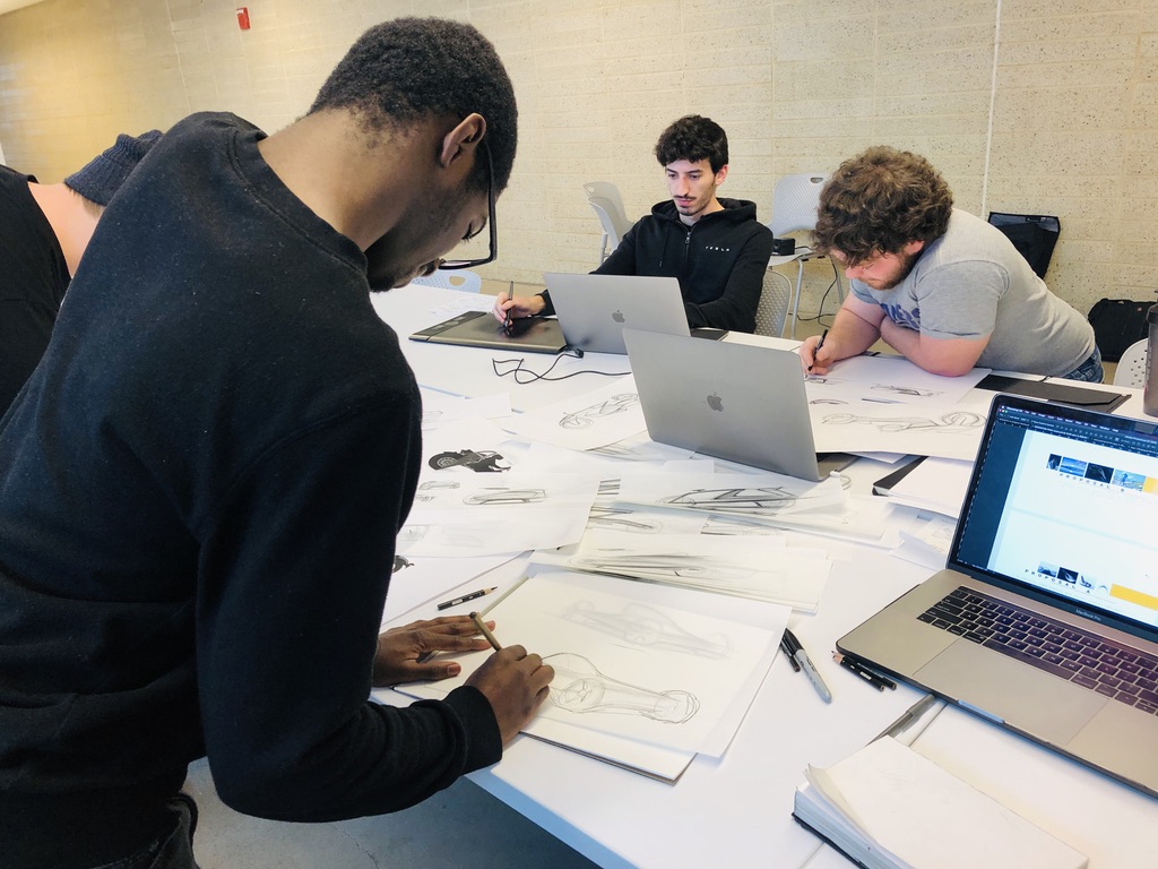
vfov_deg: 49.7
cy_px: 434
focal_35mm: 28
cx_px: 579
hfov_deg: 63.4
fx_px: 937
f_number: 1.8
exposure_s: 1/30
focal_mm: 4
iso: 20
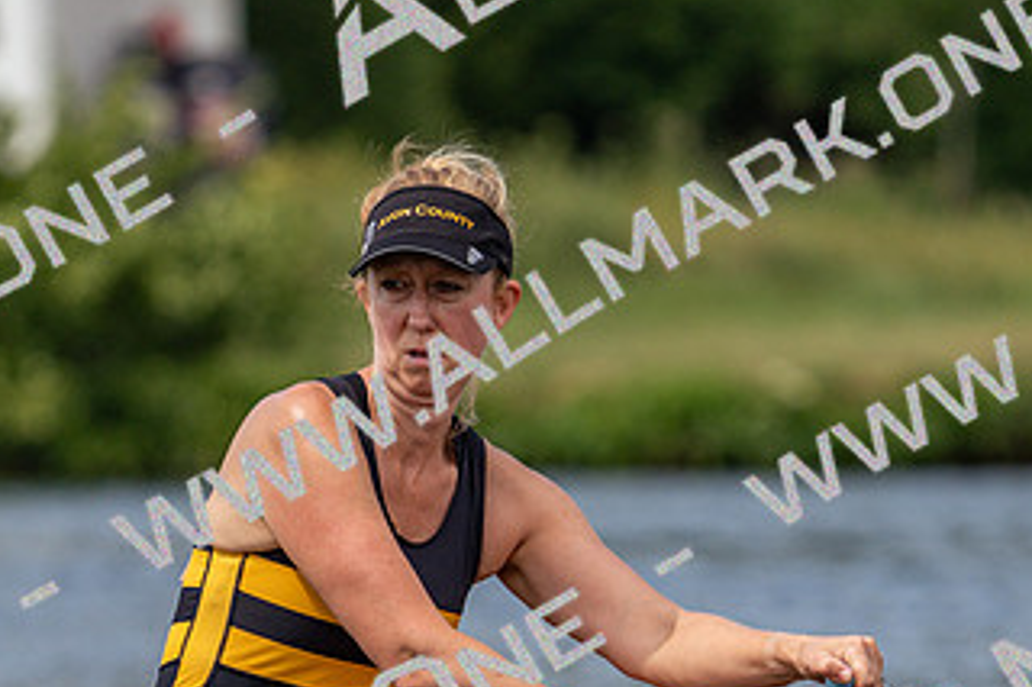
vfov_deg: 2.0
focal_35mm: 678
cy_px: 579
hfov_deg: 3.0
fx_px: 19425
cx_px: 510
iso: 320
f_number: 6.3
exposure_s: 1/1600
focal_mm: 374
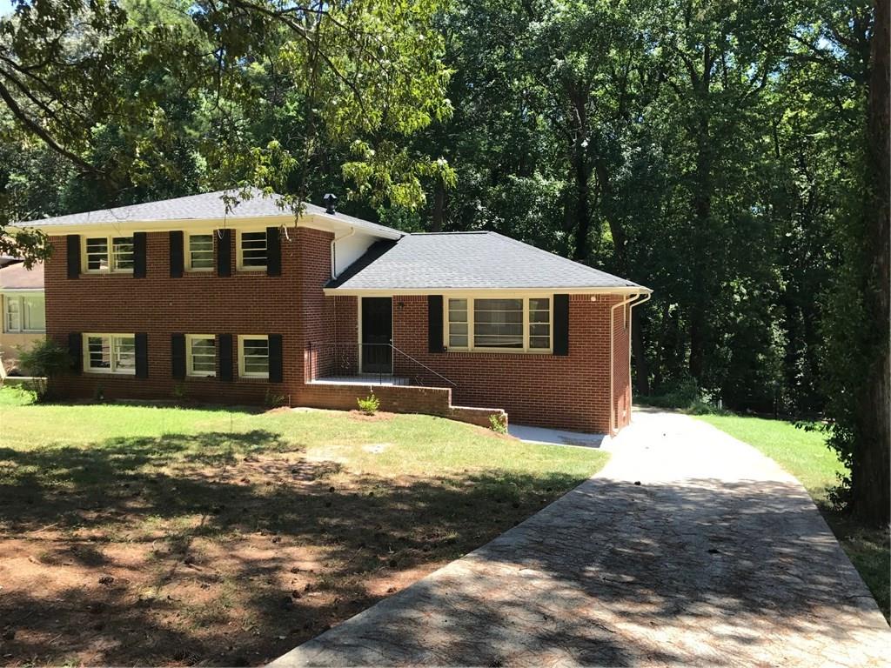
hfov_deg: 63.4
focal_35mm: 28
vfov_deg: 49.7
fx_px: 721
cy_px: 334
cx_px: 446
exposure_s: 1/471
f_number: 1.8
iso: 20
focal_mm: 3.99
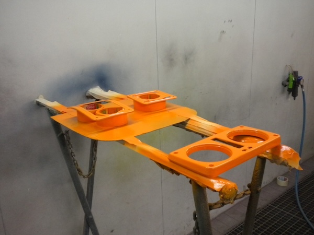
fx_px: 317
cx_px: 157
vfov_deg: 40.7
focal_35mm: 35
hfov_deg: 52.6
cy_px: 118
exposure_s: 1/318
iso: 400
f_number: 3.1
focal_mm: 6.3
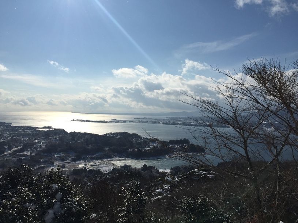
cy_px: 112
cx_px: 149
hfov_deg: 61.7
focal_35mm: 29
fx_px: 250
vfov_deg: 48.2
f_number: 2.2
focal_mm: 4.15
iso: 32
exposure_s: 1/9901
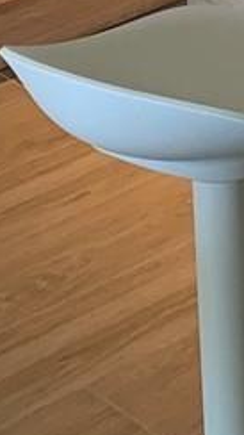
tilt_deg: -10.8
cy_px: -465
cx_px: 704
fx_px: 2142
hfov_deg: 6.1
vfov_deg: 10.5
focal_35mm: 186
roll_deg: +0.1
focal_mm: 4.25
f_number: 1.8
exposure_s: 1/60
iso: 100
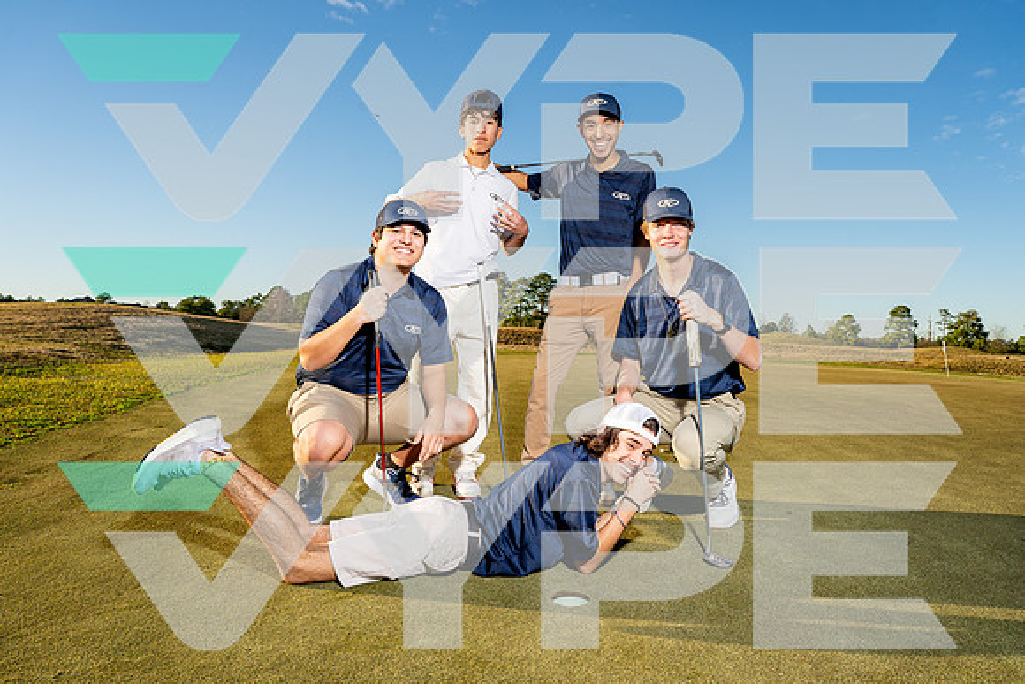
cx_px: 512
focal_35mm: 26
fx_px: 740
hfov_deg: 69.4
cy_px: 342
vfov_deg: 49.6
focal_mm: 26
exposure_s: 1/250
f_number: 8
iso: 100
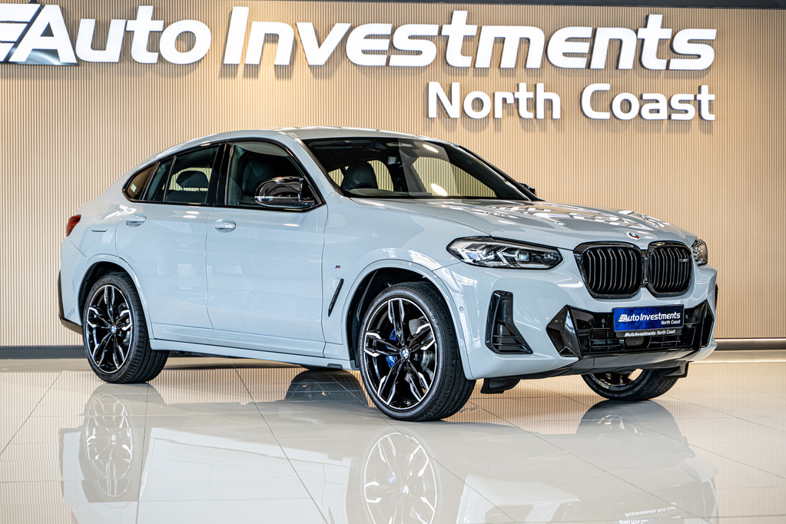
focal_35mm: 75
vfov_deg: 18.2
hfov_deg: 27.0
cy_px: 262
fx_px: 1637
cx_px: 393
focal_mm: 75
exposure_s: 1/125
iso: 800
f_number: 3.5
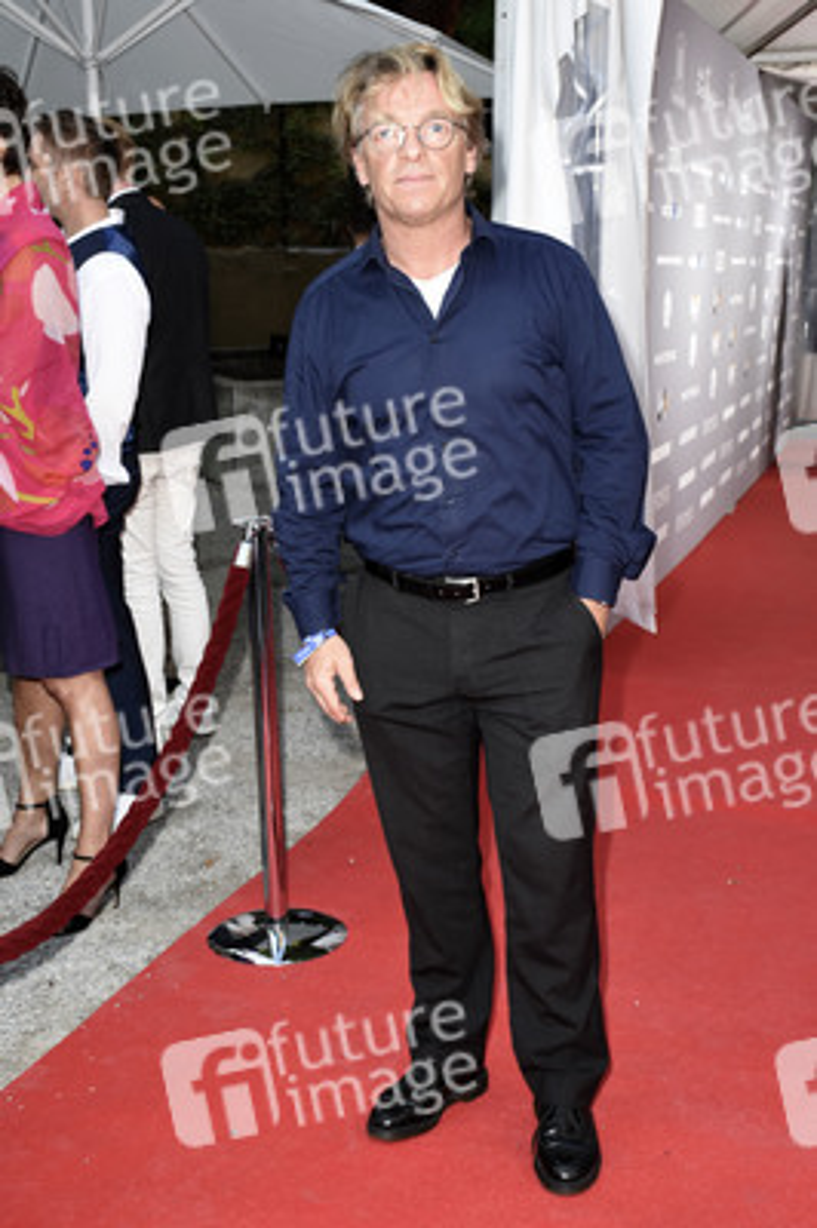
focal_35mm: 45
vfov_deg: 43.6
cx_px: 408
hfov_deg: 29.8
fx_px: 1534
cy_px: 614
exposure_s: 1/160
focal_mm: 30
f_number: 6.3
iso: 800
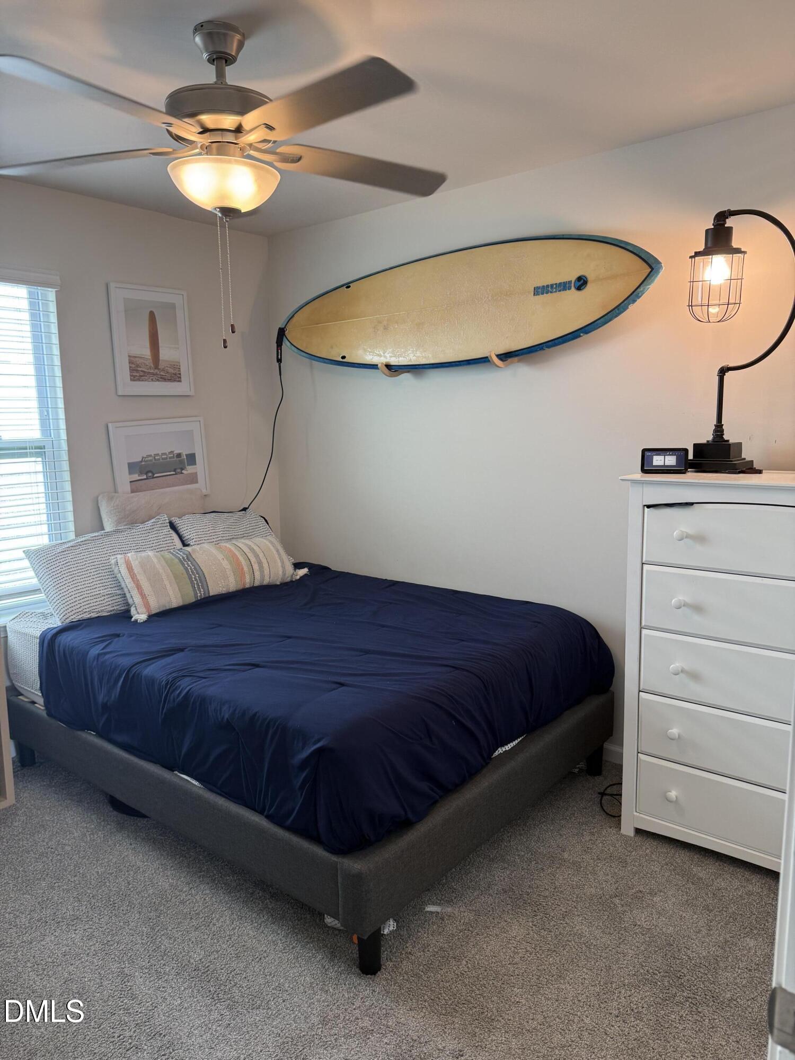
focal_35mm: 24
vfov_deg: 71.6
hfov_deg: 56.8
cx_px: 398
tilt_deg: -9.3
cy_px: 530
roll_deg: -0.2
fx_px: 735
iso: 100
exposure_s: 1/60
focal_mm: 6.76
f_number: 1.78
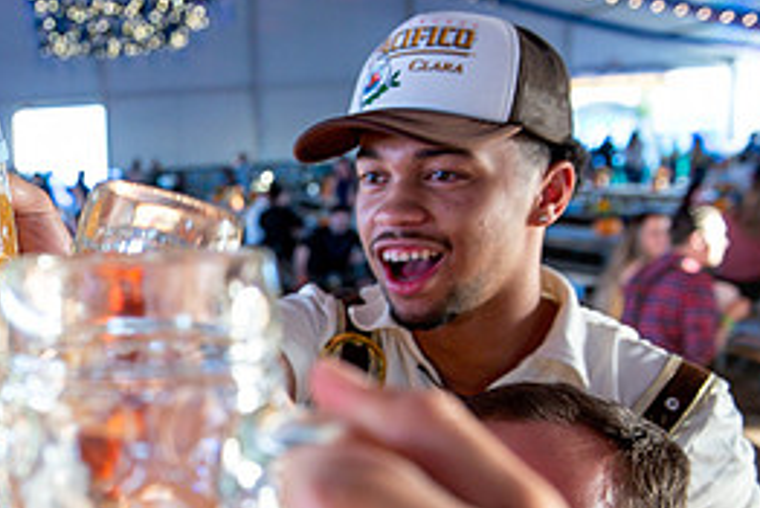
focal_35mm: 62
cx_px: -26
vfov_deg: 21.6
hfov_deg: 29.8
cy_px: 419
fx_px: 1310
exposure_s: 1/60
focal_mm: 28
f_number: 4
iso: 640
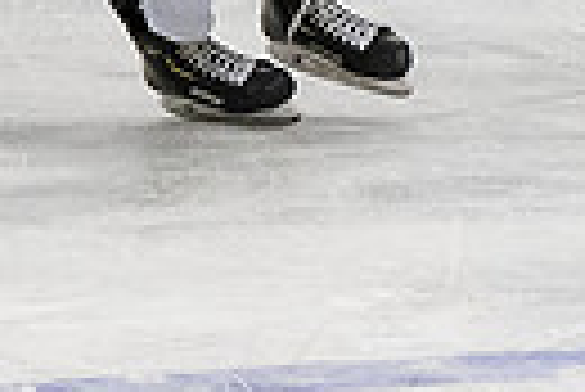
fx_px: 13893
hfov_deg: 2.4
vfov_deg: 1.6
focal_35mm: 854
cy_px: -274
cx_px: 232
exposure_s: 1/800
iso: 2500
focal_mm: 122
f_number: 3.5
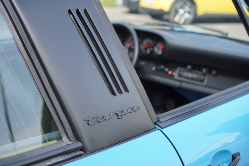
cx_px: 124
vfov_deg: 25.8
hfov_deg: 37.8
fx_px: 363
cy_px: 83
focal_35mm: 52
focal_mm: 35
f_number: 2.8
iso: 320
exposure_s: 1/1000
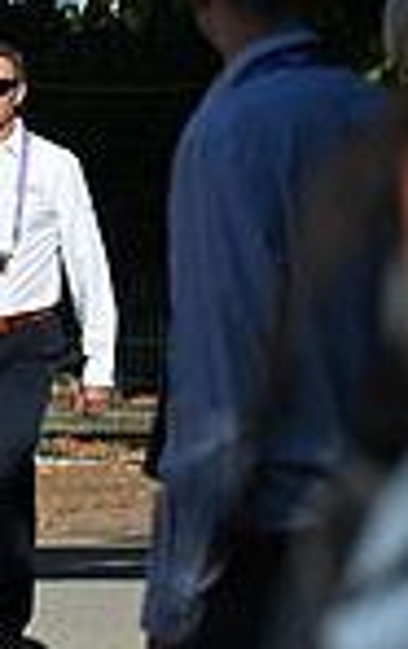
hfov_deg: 2.7
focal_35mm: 479
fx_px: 8489
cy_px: 200
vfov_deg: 4.4
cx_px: -658
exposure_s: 1/1600
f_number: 5.6
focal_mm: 120
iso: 200
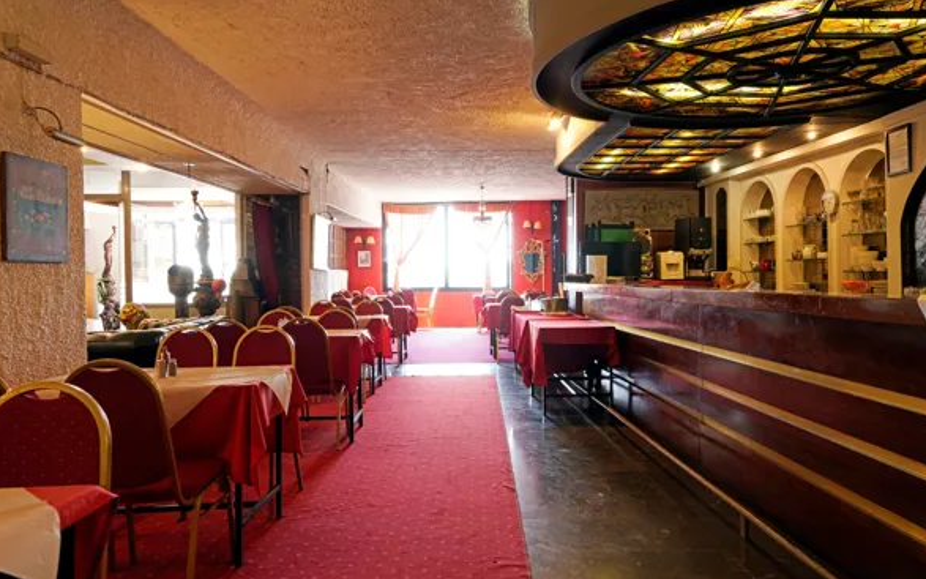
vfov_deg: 49.3
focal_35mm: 25
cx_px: 469
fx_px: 631
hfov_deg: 72.5
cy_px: 289
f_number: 8
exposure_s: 1/8
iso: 640
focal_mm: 24
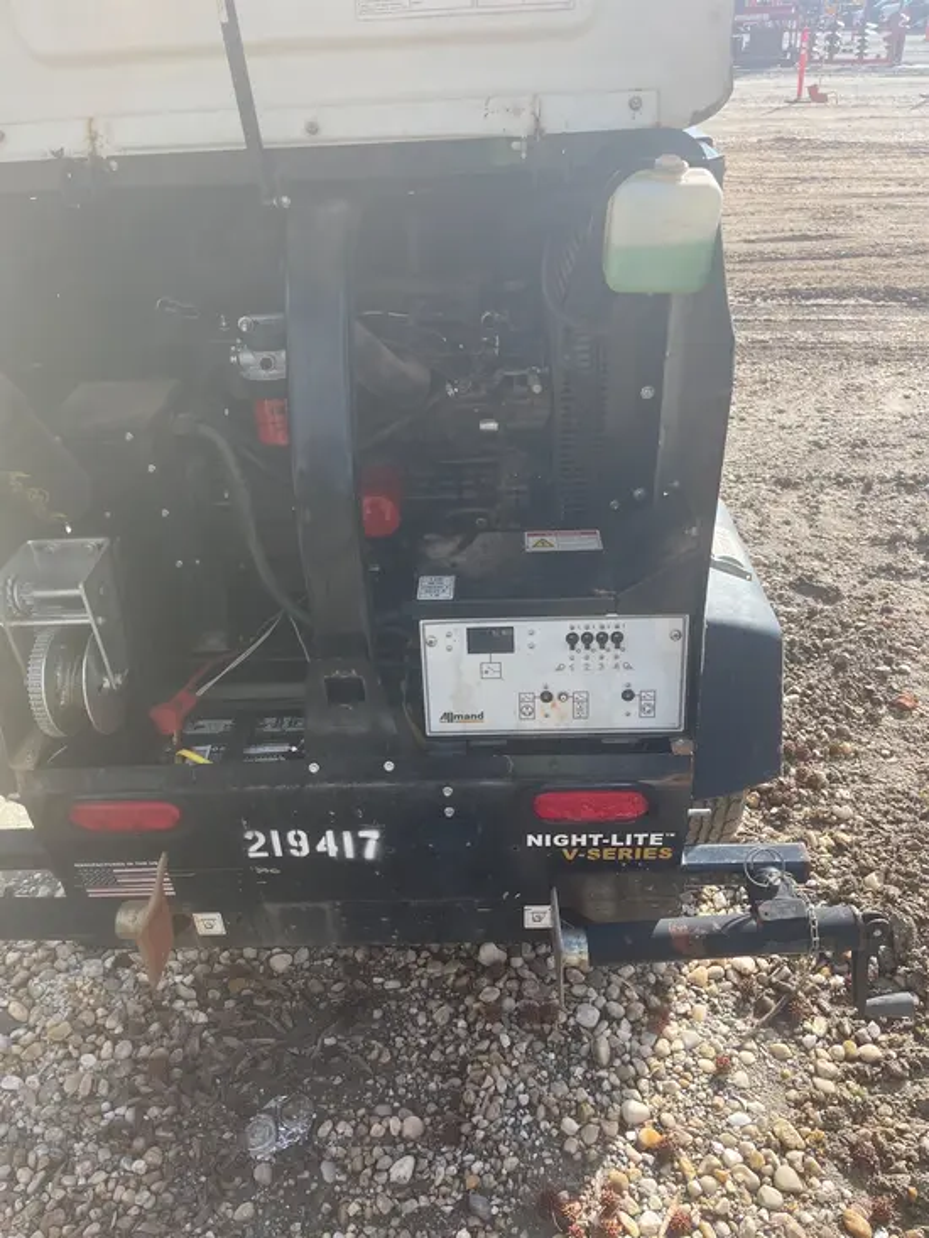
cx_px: 464
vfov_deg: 67.3
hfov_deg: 53.1
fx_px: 930
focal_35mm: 26
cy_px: 619
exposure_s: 1/1175
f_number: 1.6
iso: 50
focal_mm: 5.1
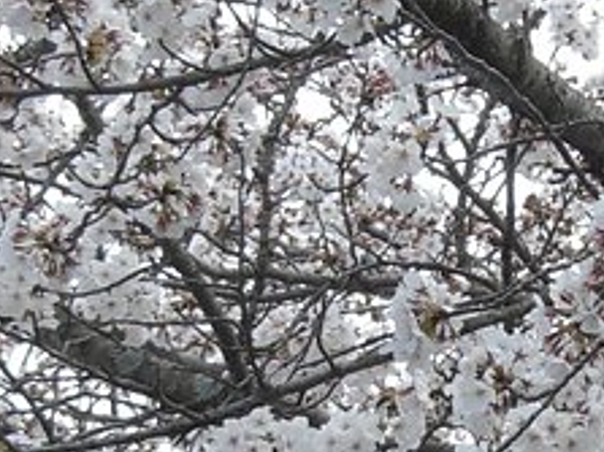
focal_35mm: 436
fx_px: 7603
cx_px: 761
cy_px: 452
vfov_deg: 3.4
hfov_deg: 4.5
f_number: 4.1
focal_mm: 15.8
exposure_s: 1/200
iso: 50
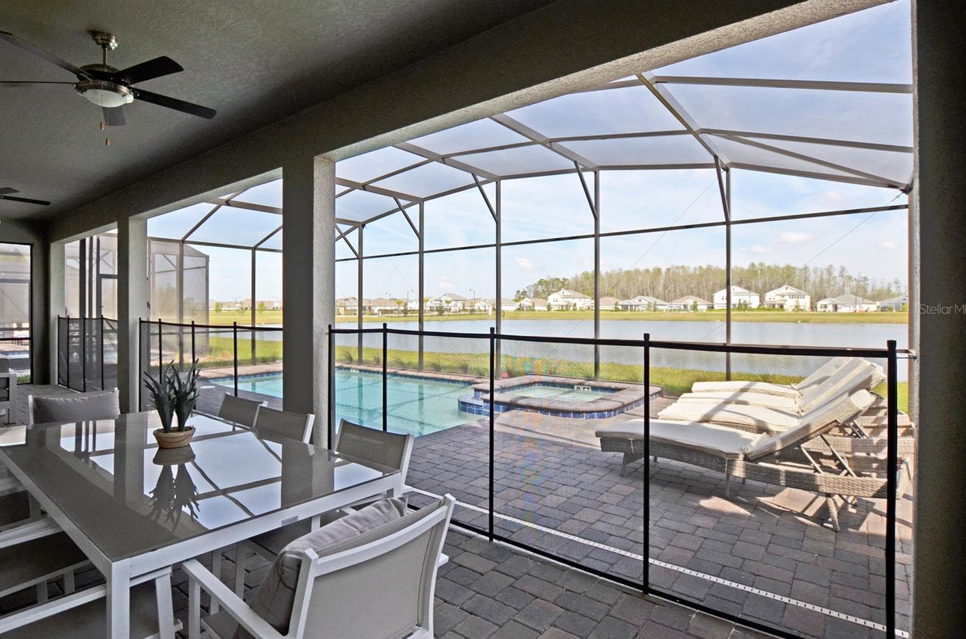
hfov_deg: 93.1
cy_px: 309
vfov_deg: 70.1
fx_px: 455
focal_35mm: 17
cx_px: 432
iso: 220
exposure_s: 1/1000
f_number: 4.5
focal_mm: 10
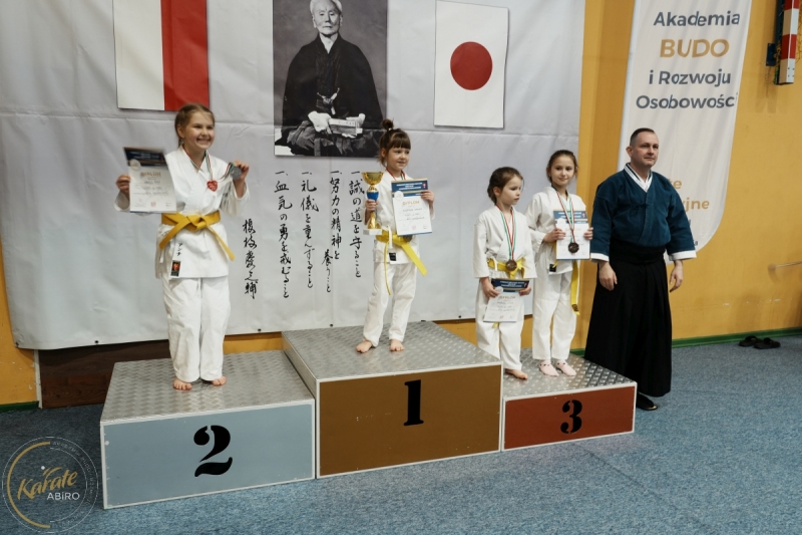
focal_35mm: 29
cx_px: 401
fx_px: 646
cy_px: 268
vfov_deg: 44.9
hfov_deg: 63.7
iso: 640
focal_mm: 29
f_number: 10
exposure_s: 1/5
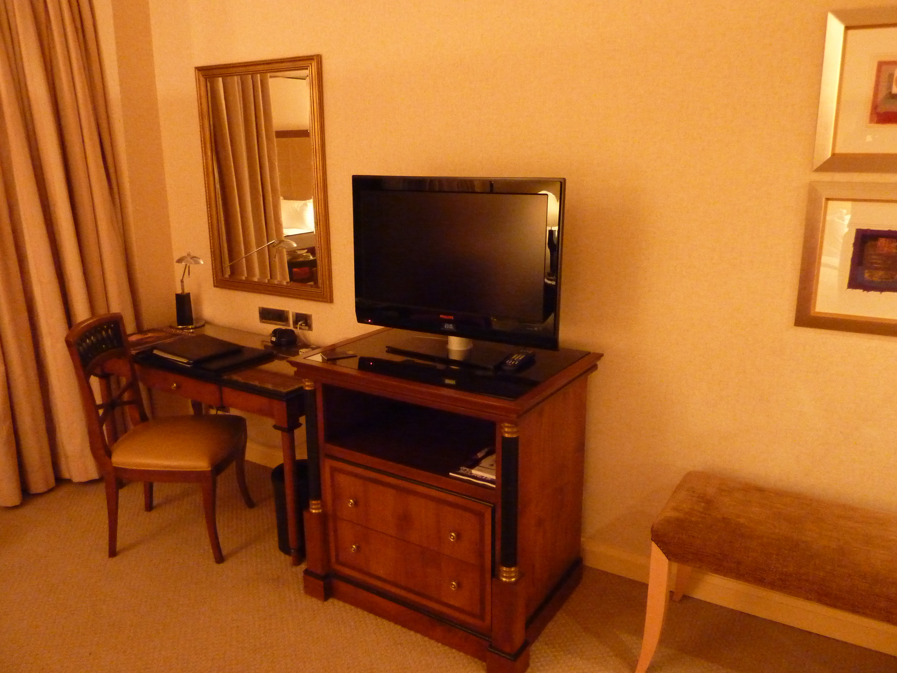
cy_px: 336
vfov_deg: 54.9
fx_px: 648
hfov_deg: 69.4
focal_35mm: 25
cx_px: 448
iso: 800
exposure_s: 1/13
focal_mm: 4.1
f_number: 3.3
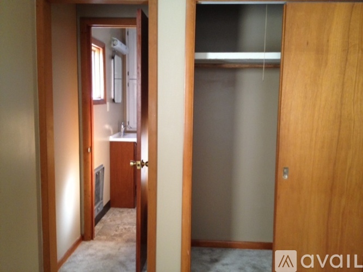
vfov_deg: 40.7
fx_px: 367
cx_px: 182
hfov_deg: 52.6
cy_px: 136
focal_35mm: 35
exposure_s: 1/20
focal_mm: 4.28
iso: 160
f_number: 2.4
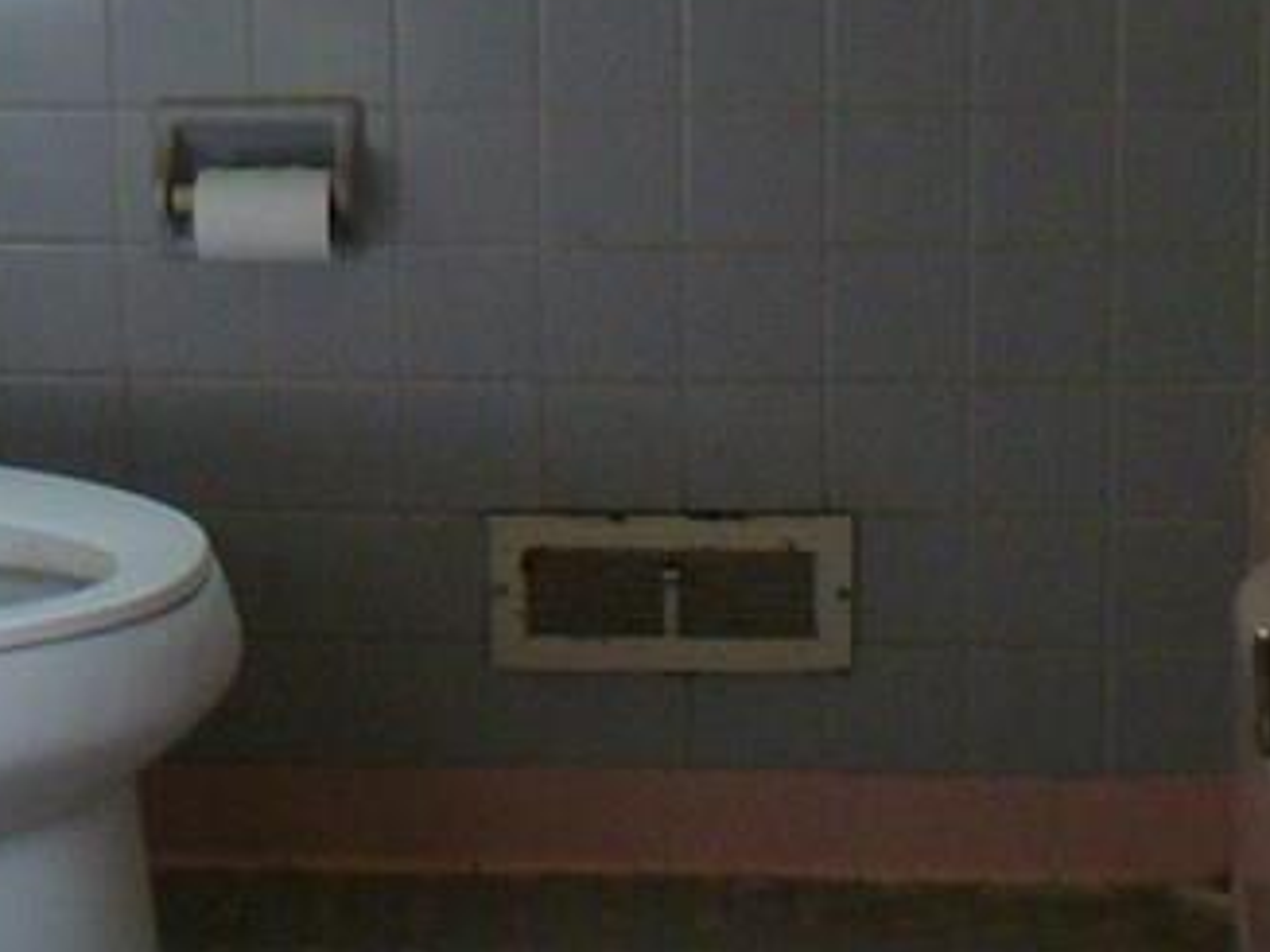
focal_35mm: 116
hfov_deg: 16.7
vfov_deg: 12.4
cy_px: -225
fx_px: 4254
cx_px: 105
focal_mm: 6.1
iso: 200
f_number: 2.8
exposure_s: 1/40
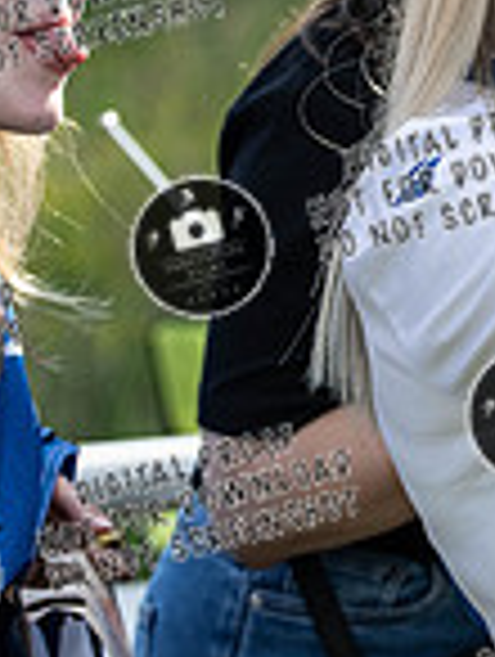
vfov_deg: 6.4
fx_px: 5817
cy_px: 8
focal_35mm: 306
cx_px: 617
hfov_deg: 4.9
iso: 280
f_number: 3.5
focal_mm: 70
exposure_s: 1/1600
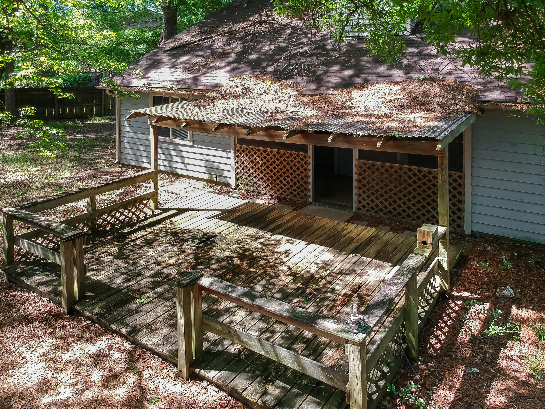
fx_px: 394
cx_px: 272
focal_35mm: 25
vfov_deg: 54.9
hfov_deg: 69.4
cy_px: 204
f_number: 2.6
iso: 100
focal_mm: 4.49
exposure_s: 1/120
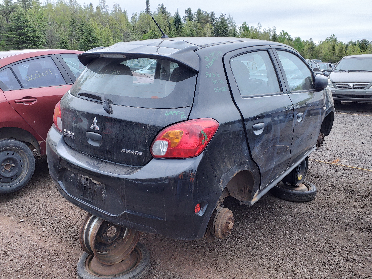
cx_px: 186
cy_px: 140
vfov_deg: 53.1
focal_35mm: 26
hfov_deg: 67.3
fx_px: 279
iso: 50
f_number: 1.9
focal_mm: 3.58
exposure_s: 1/120
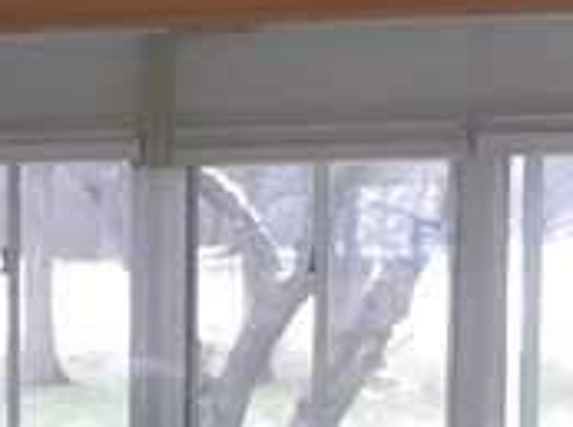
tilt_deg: -5.5
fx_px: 2841
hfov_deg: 11.0
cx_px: -328
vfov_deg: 8.5
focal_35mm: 172
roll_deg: +0.5
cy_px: 536
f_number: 2.2
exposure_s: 1/15
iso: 200
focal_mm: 4.15
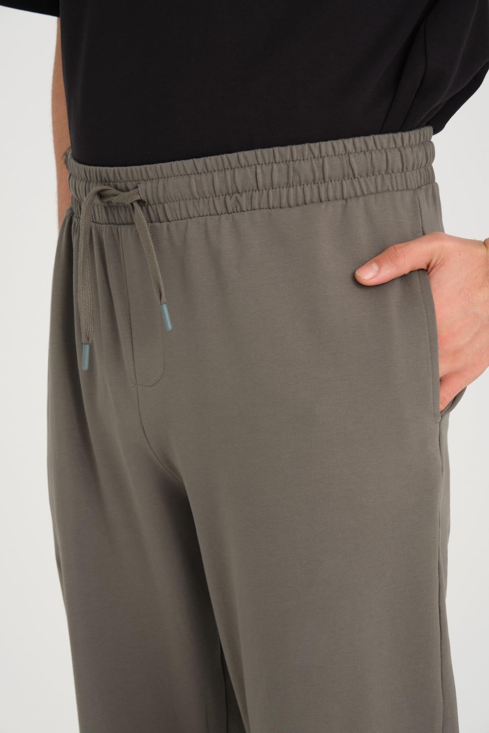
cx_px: 244
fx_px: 2445
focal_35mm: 120
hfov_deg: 11.4
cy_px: 366
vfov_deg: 17.1
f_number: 7.1
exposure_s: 1/125
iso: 160
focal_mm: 80
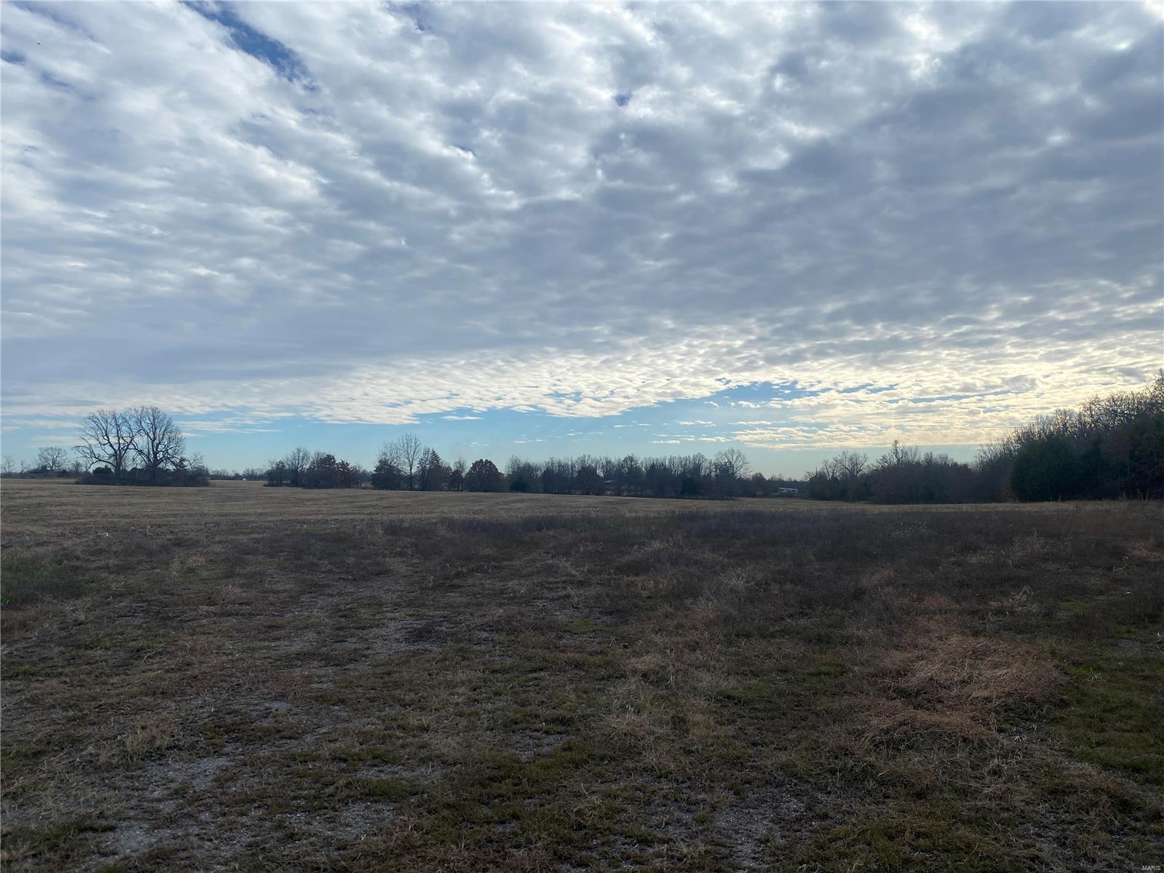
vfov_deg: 53.1
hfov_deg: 67.3
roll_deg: -0.1
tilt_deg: +0.6
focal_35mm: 26
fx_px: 874
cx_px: 582
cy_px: 436
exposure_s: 1/4444
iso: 32
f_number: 1.8
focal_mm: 4.25
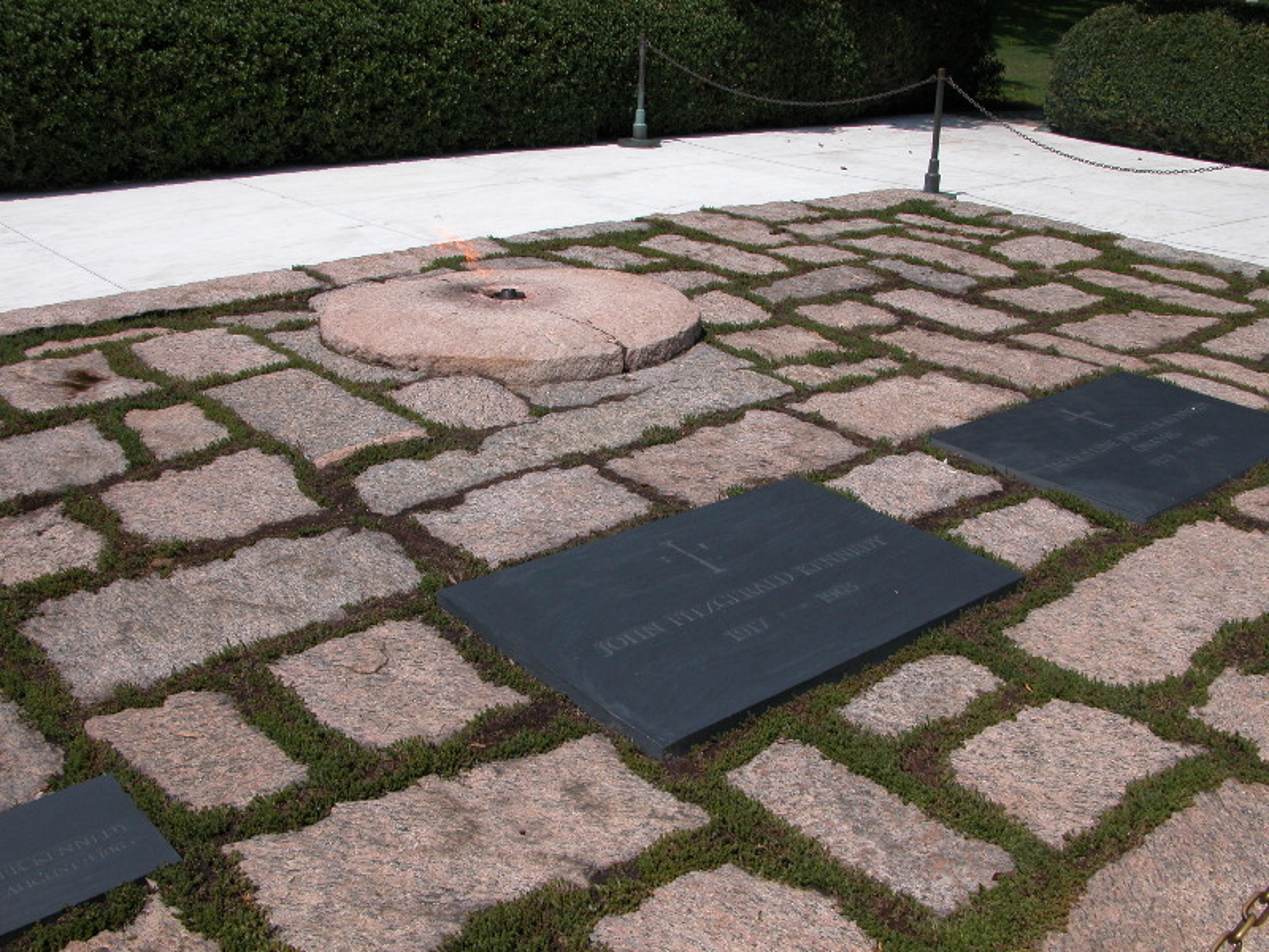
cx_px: 634
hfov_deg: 52.6
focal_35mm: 35
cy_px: 476
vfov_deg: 40.7
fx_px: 1283
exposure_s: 1/448
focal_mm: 8.9
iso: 100
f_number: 7.1
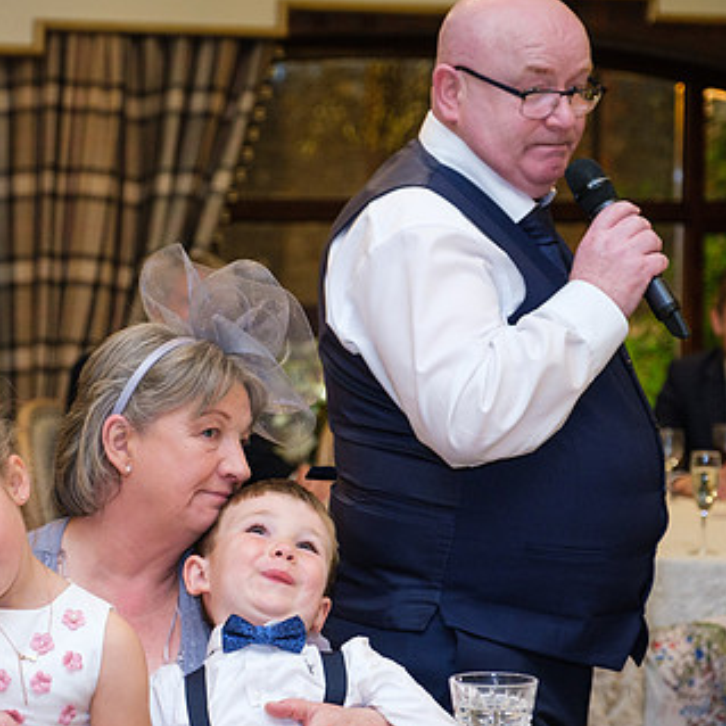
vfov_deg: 12.6
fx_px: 3274
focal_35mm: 138
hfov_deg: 12.6
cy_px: 444
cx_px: 179
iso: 1600
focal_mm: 55
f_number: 3.2
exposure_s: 1/125
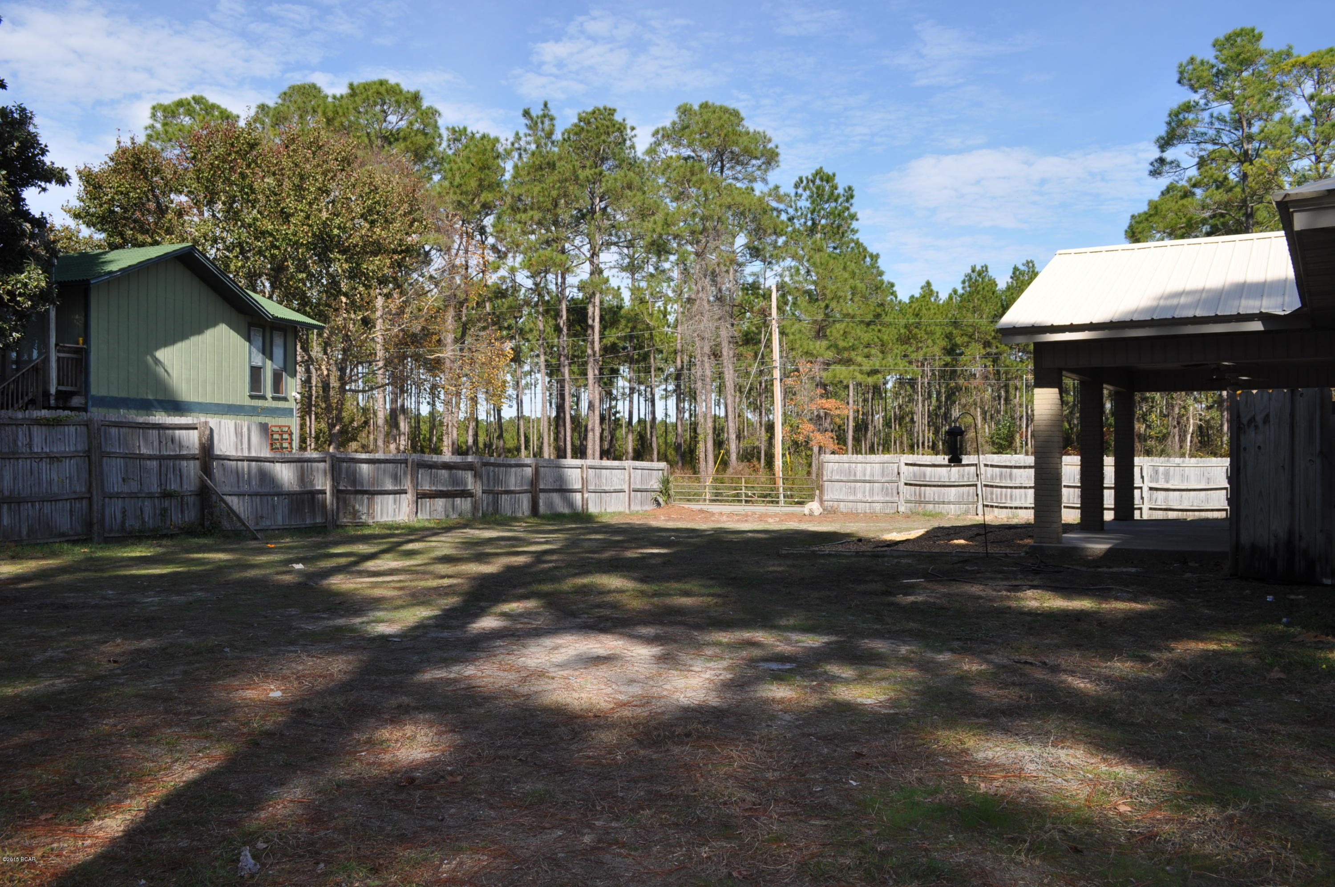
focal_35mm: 27
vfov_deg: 47.8
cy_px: 444
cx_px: 668
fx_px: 1000
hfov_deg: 67.4
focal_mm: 18
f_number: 10
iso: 200
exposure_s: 1/200
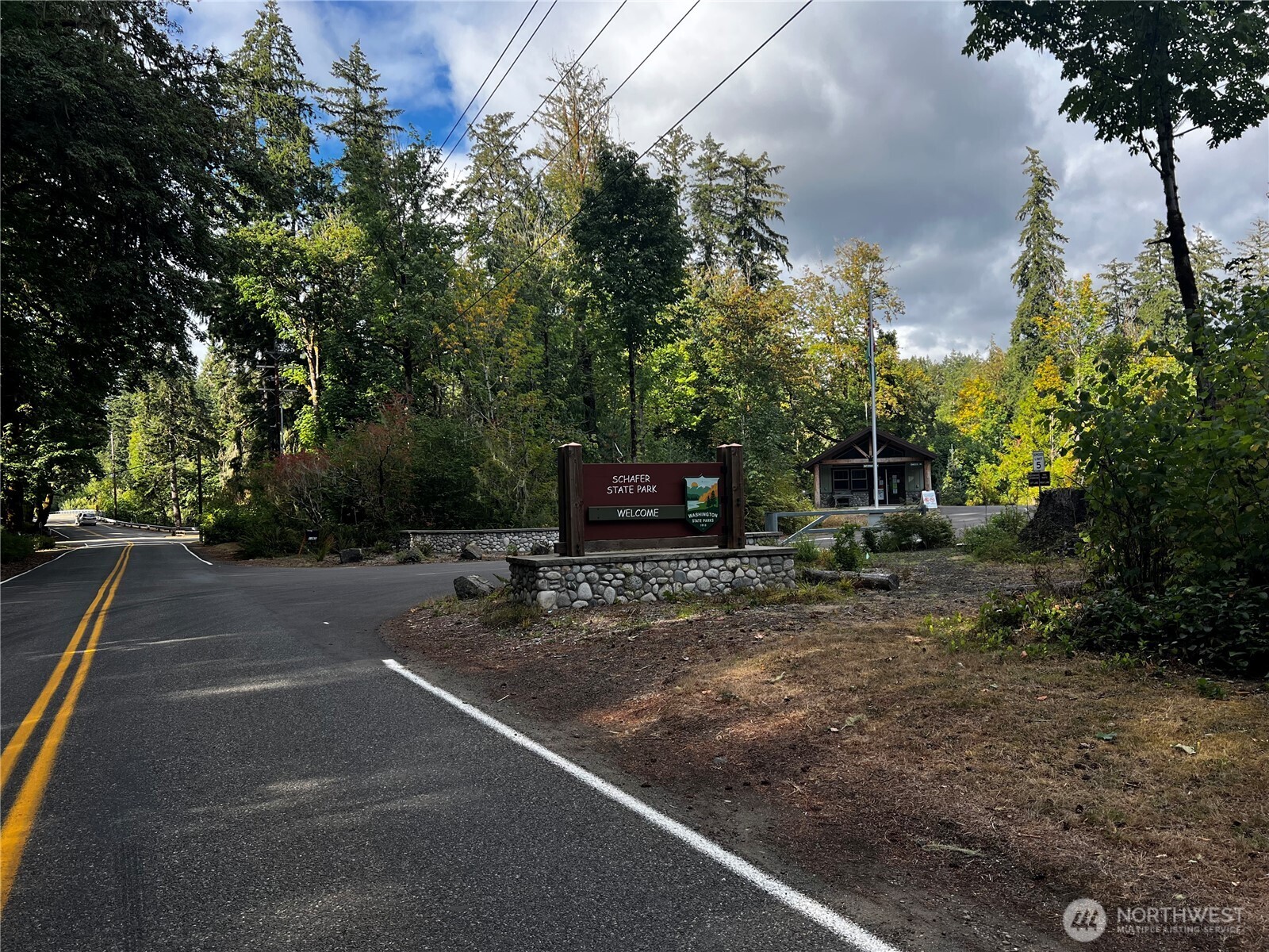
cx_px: 634
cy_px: 476
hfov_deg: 67.3
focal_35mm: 26
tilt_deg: +1.0
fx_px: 953
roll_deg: +0.3
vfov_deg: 53.1
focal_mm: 5.7
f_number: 1.5
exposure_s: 1/791
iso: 50
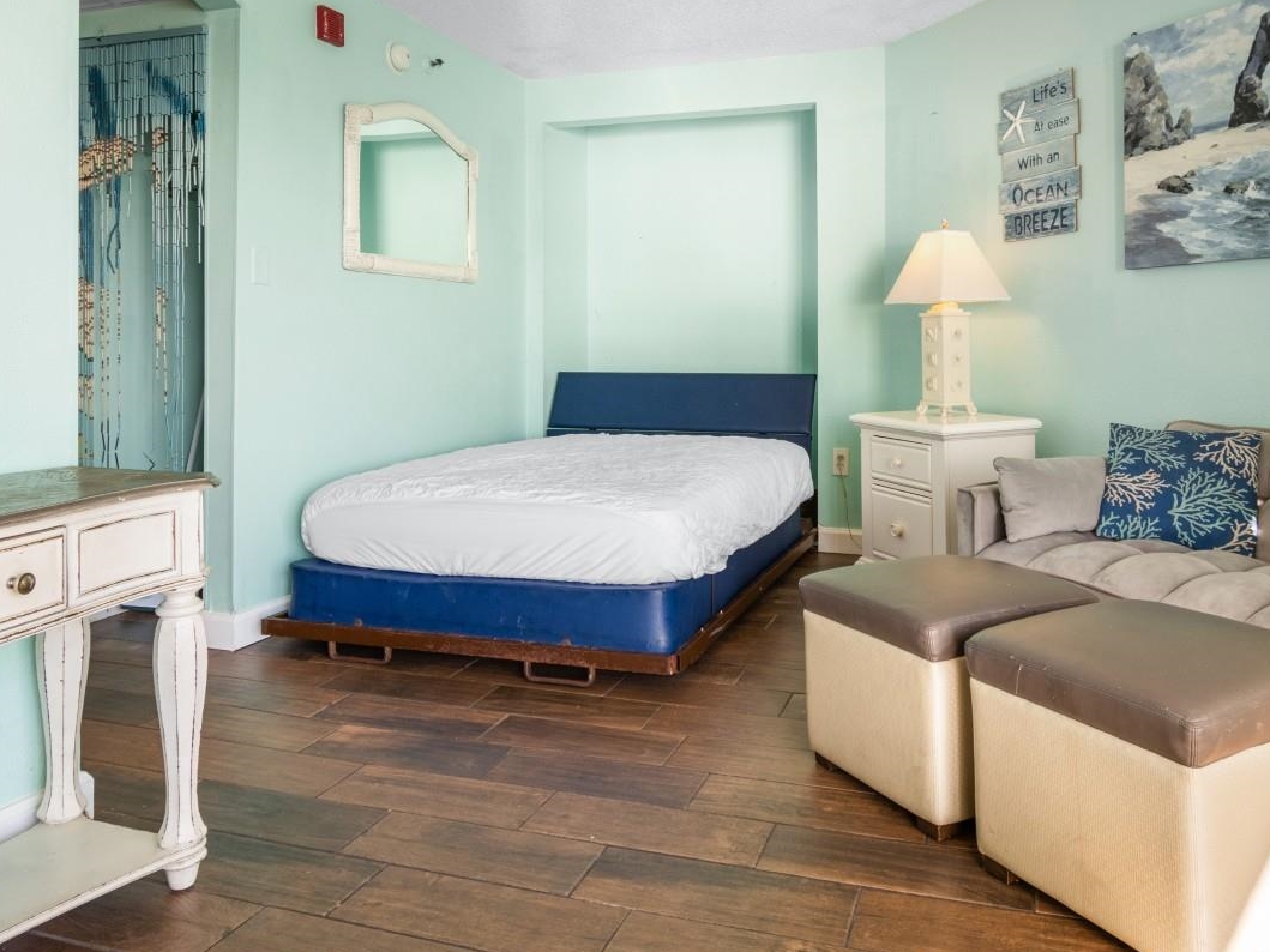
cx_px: 692
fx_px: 917
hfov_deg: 69.3
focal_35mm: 25
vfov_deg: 53.9
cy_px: 330
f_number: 4.8
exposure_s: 1/6
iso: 100
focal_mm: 11.5
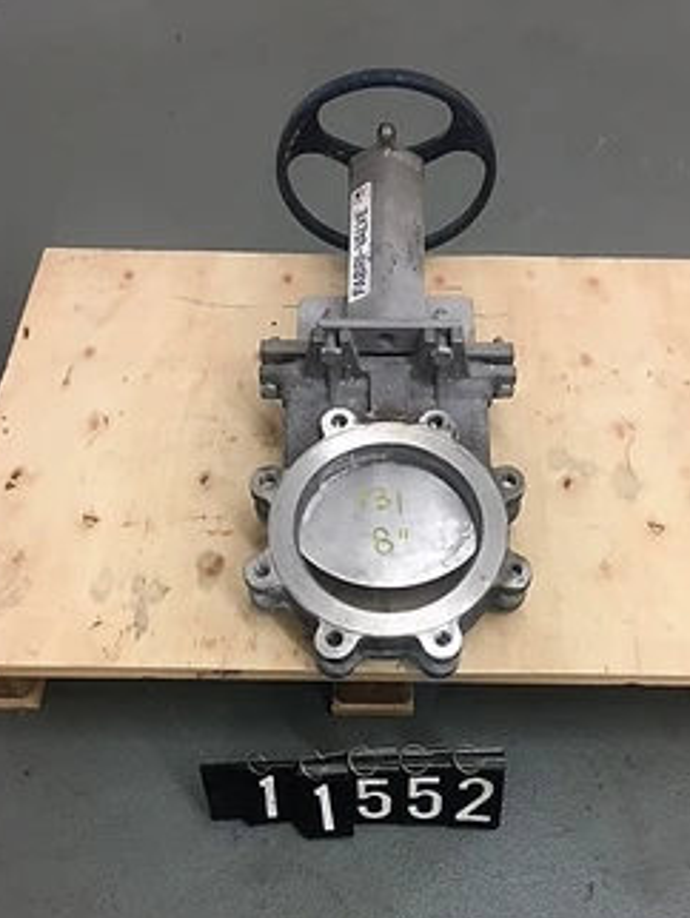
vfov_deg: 50.9
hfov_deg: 39.6
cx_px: 388
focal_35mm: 36
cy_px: 567
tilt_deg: -54.9
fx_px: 956
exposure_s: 1/30
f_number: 2.2
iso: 80
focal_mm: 4.15
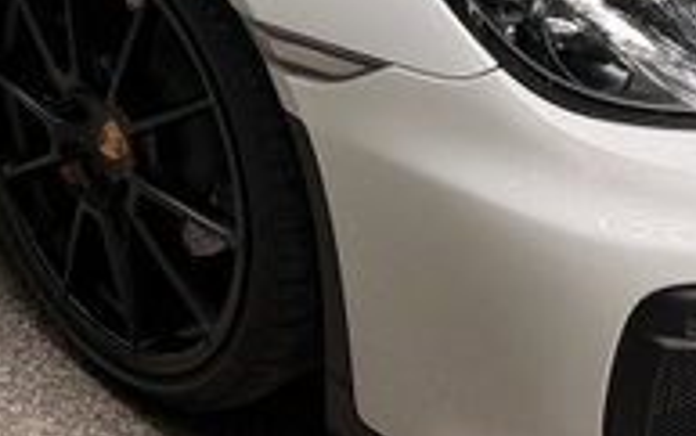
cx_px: 335
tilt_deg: -22.2
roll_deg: -0.6
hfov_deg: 20.6
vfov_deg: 12.4
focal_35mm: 101
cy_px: -220
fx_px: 1917
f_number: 1.78
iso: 80
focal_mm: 6.76
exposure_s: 1/379
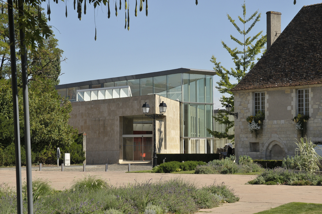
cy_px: 107
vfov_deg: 13.0
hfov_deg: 19.5
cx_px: 161
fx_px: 938
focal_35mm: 105
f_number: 9
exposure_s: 1/320
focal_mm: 70
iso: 200
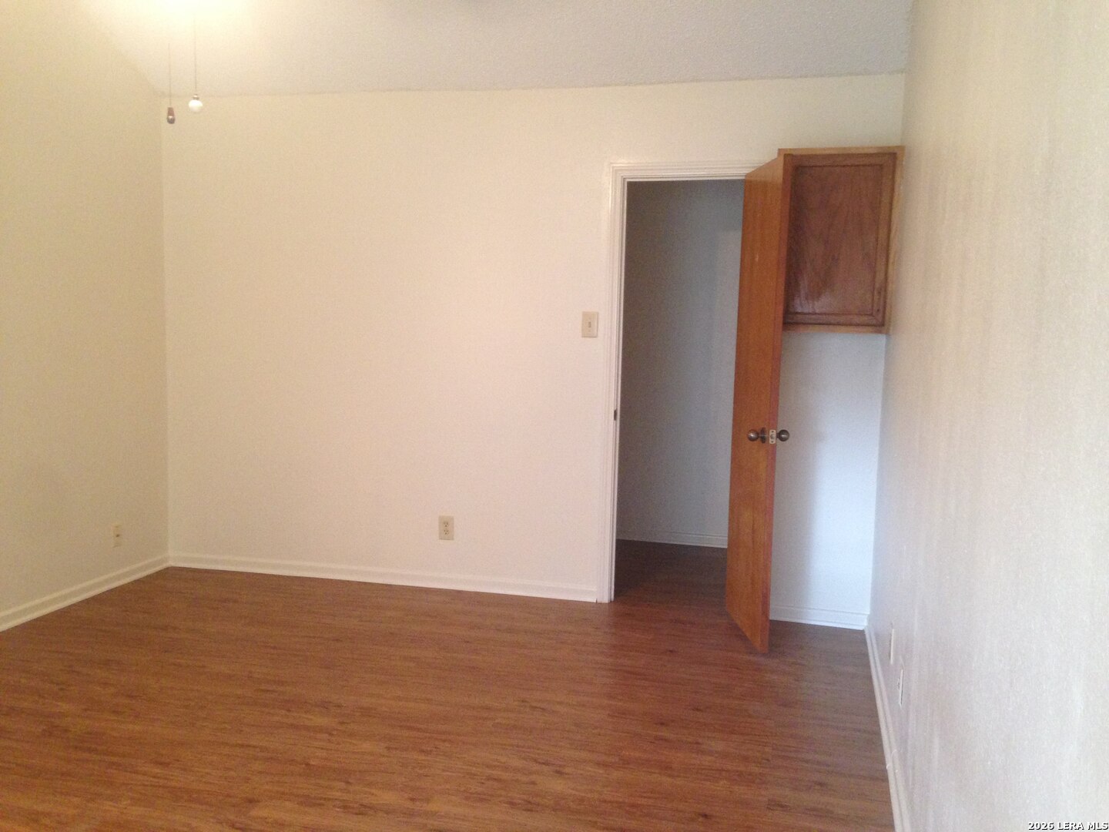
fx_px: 1057
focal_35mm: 33
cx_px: 554
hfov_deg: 55.4
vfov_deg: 42.9
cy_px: 416
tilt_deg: -5.8
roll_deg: -1.4
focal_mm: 4.12
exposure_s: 1/20
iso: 250
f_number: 2.4
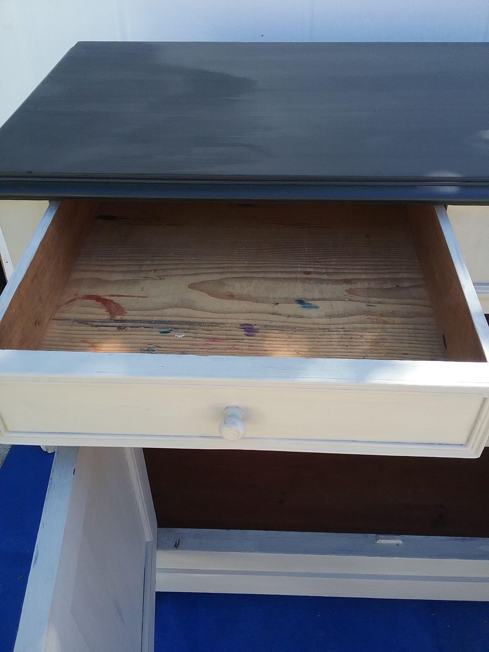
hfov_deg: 45.4
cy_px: 326
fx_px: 584
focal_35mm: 31
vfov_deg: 58.4
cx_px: 244
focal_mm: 3.3
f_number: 2.2
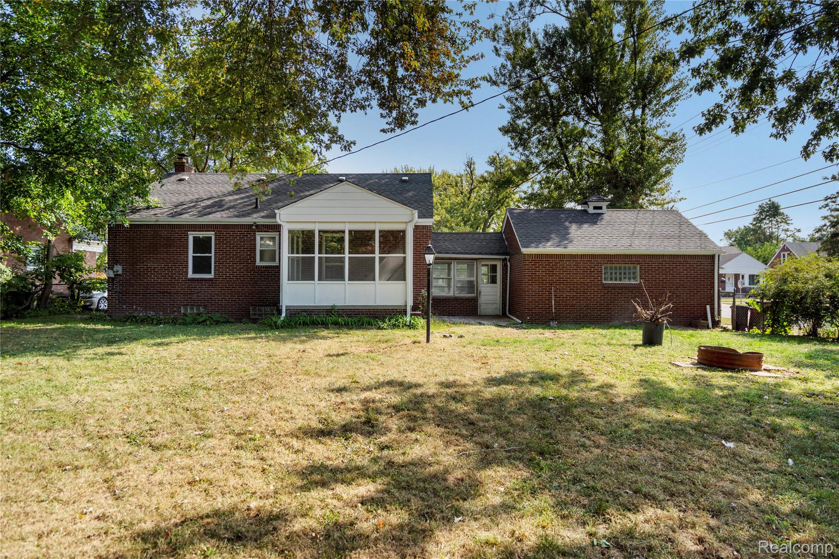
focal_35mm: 21
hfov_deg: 81.2
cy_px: 280
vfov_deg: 59.5
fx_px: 489
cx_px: 420
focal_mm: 21
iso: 100
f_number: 4
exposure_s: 1/1600
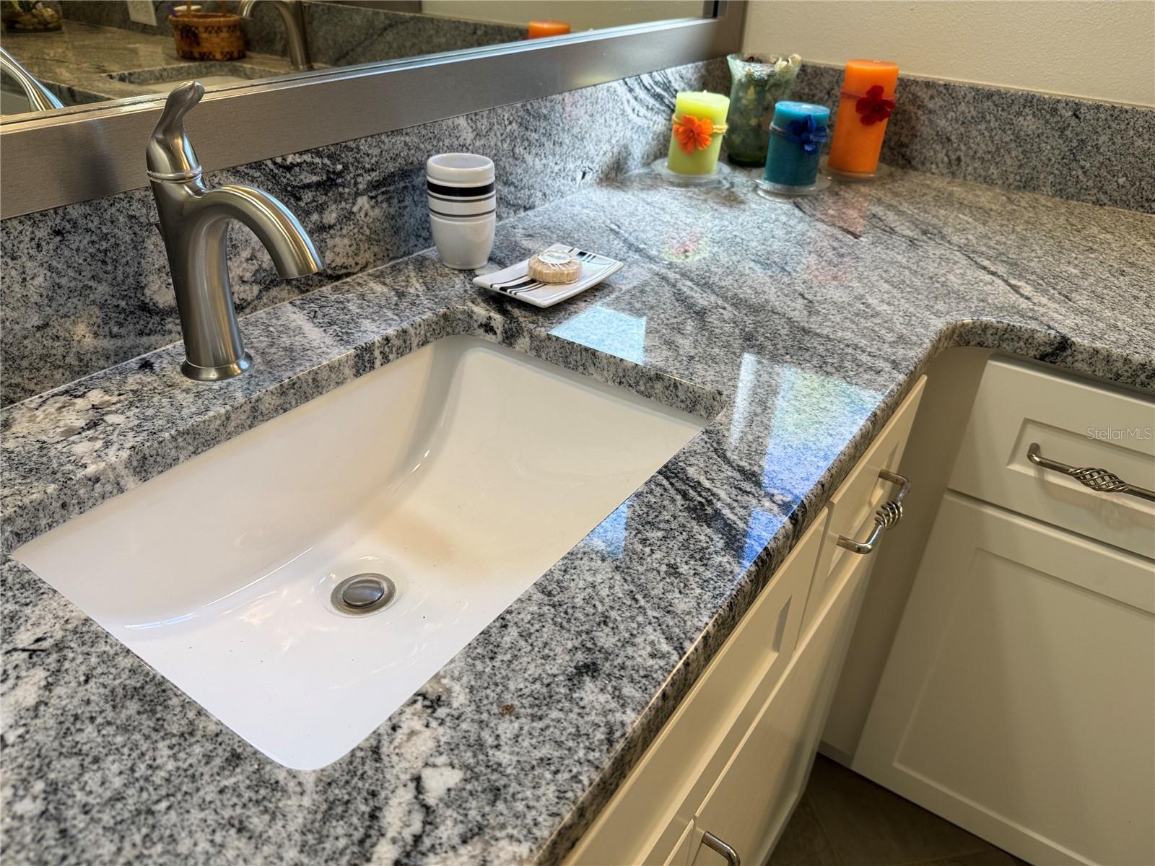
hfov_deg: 71.6
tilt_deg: -32.8
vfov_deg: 56.8
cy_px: 433
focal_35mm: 24
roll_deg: -2.2
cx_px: 578
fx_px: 801
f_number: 1.78
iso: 50
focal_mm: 6.76
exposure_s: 1/120
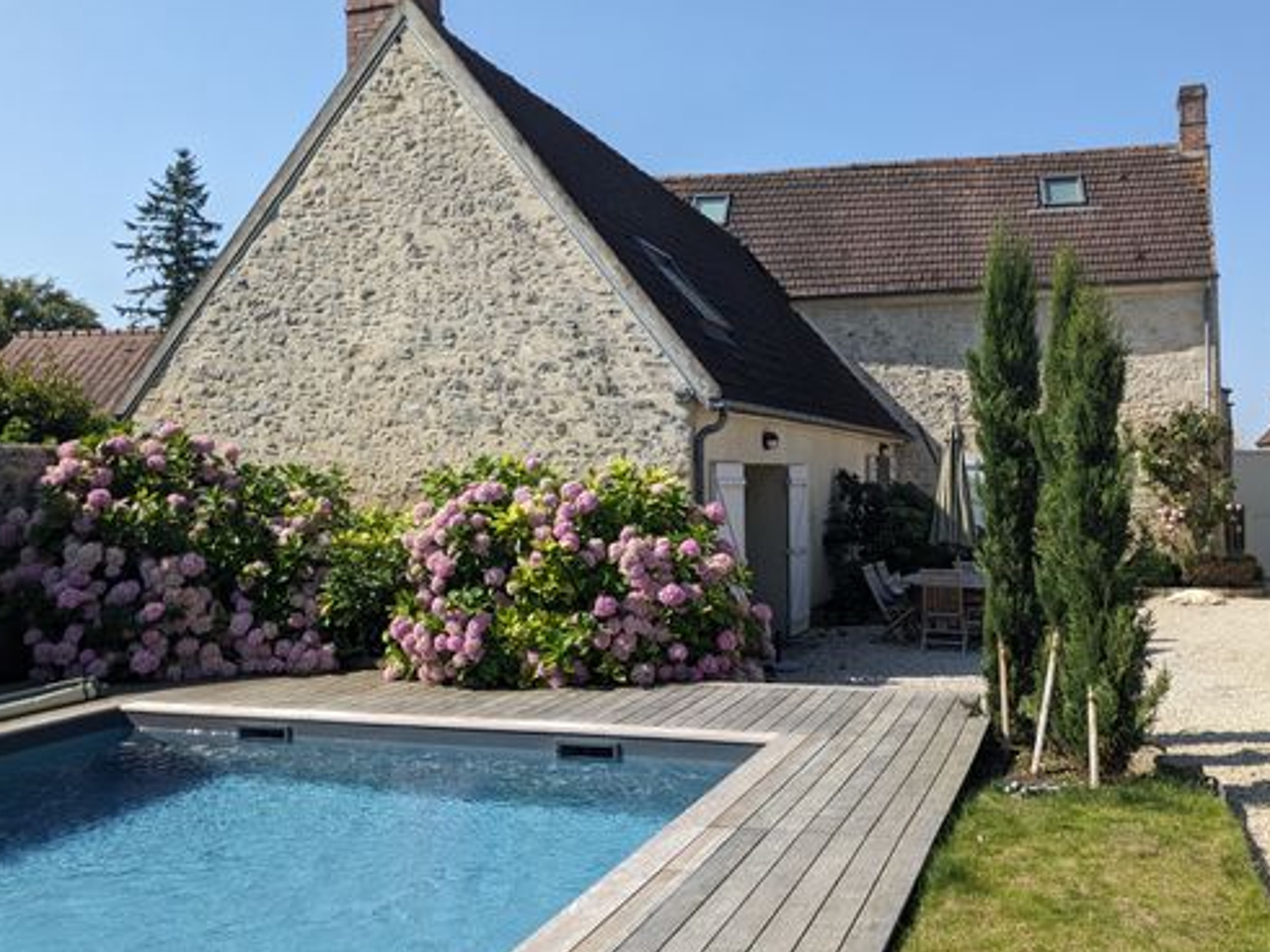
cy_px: 486
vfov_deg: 42.9
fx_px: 1210
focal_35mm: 33
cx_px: 693
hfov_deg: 55.3
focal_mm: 4.38
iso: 68
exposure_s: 1/3356
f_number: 1.73
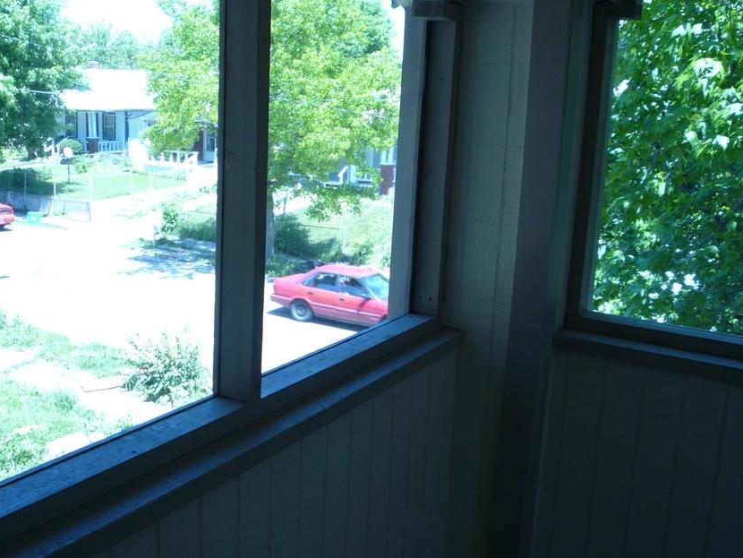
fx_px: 794
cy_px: 245
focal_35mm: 37
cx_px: 296
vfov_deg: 38.6
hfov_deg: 49.8
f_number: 3.3
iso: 100
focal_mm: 5.2
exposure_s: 1/100
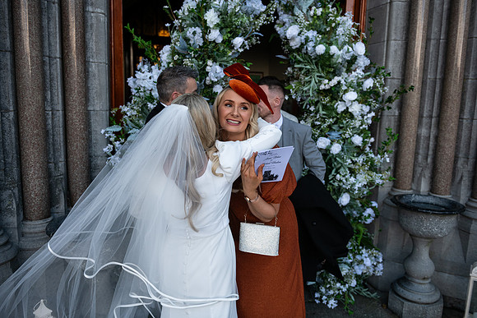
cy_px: 159
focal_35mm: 27
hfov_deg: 67.4
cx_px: 238
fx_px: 358
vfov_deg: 48.0
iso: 500
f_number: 3.5
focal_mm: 27
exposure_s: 1/2000
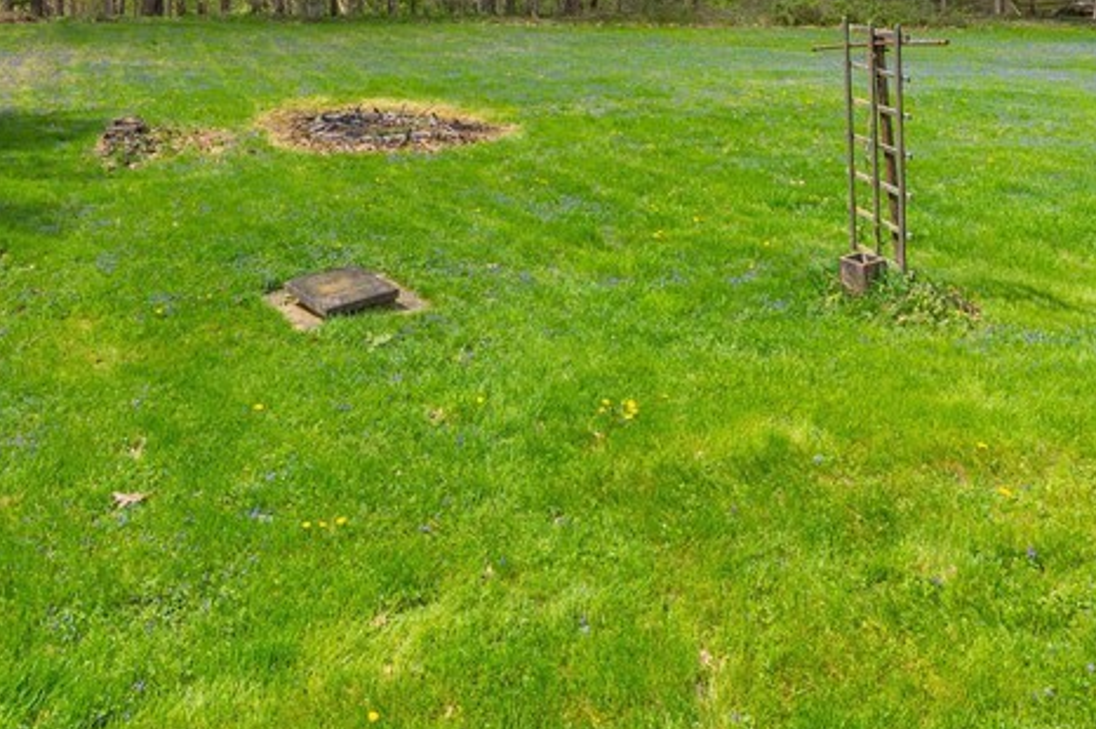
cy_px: -105
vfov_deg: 32.4
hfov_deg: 52.8
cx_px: 316
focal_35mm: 35
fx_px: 1065
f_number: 9
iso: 200
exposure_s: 1/1000
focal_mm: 15
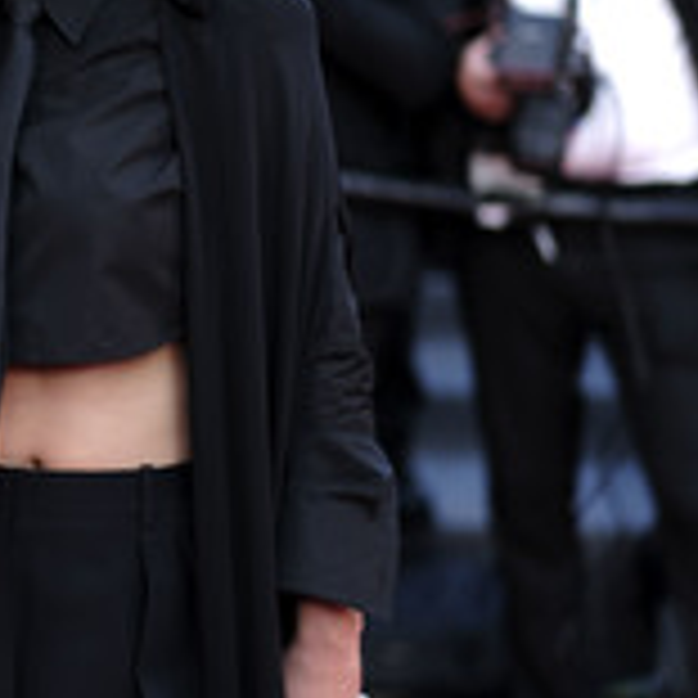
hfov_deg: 8.3
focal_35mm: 208
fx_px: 4745
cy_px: 225
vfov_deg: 8.4
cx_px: -88
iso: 100
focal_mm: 56
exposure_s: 1/250
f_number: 1.2
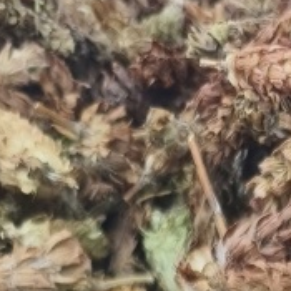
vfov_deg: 10.7
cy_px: 814
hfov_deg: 14.0
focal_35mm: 124
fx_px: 1179
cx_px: 198
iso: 705
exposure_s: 1/100
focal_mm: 5.5
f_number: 1.75
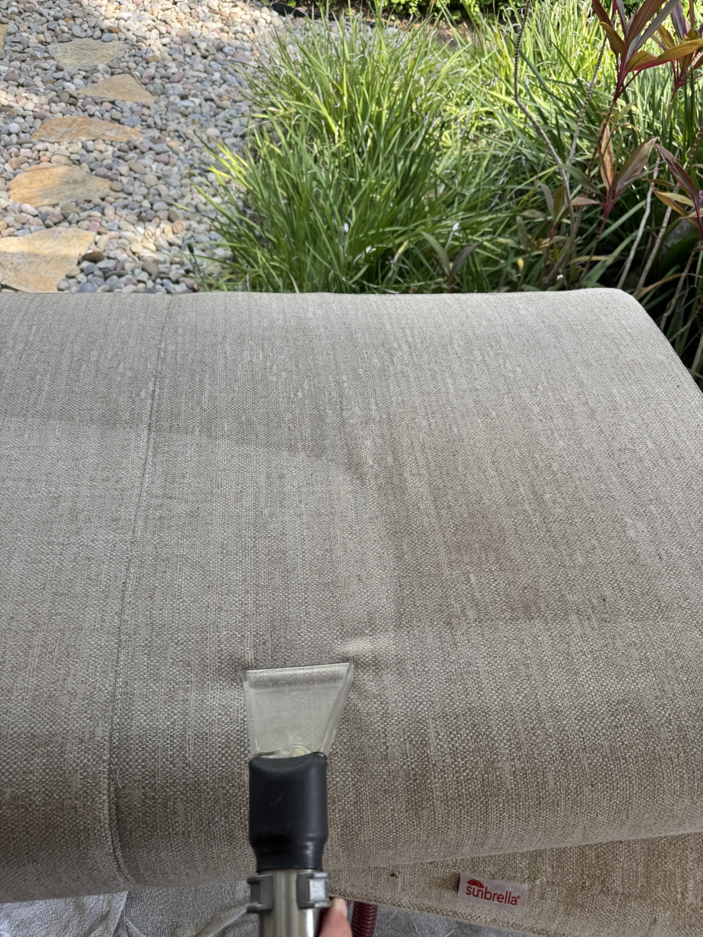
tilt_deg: -49.7
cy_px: 468
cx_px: 352
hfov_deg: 56.8
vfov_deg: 71.6
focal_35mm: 24
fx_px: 650
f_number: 1.78
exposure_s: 1/318
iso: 80
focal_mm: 6.76
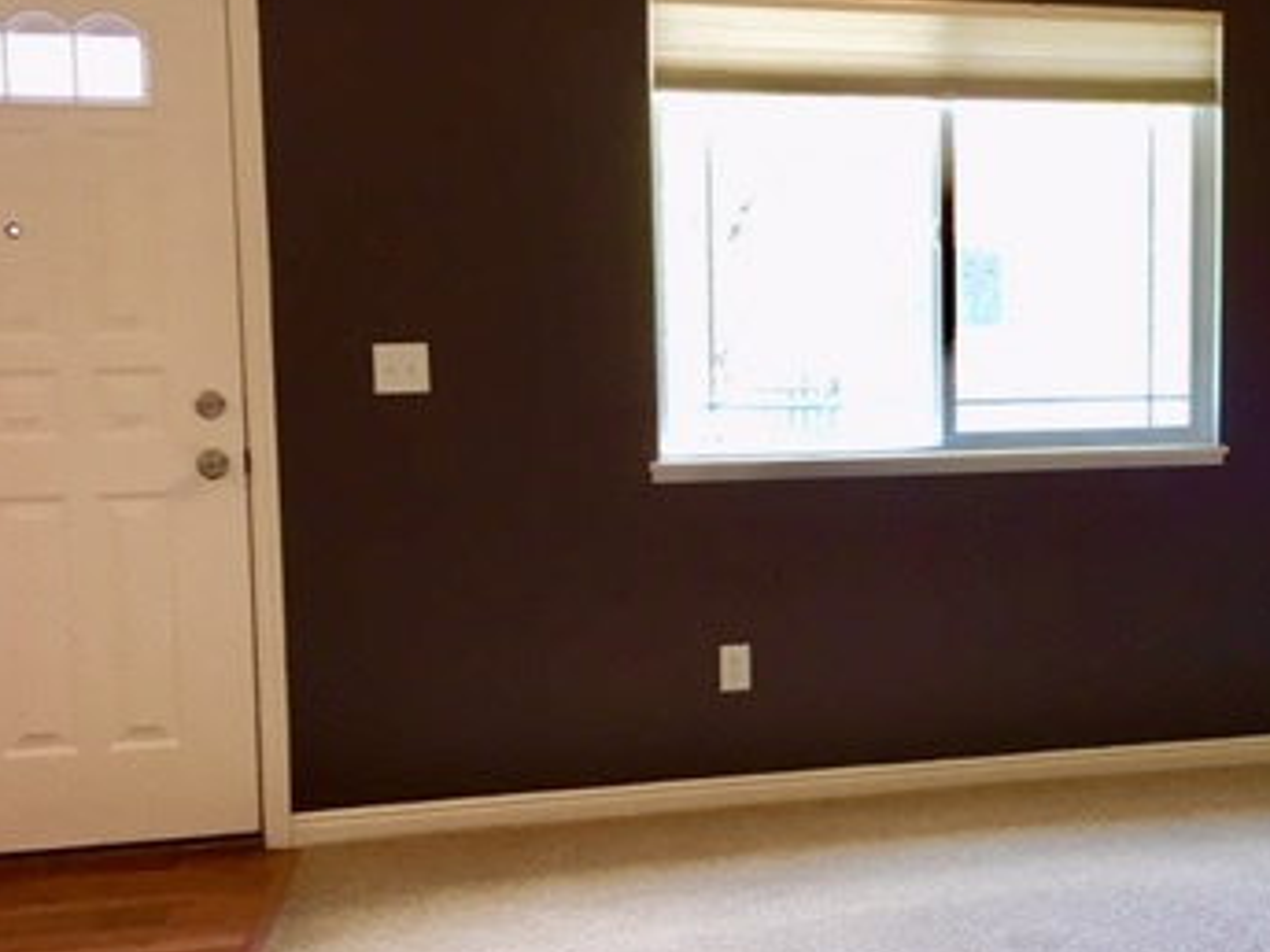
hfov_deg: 33.5
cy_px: 413
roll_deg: -0.1
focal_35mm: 54
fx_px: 1981
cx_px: 1170
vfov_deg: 27.0
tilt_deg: -6.5
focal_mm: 4.15
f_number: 2.2
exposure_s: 1/30
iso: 32
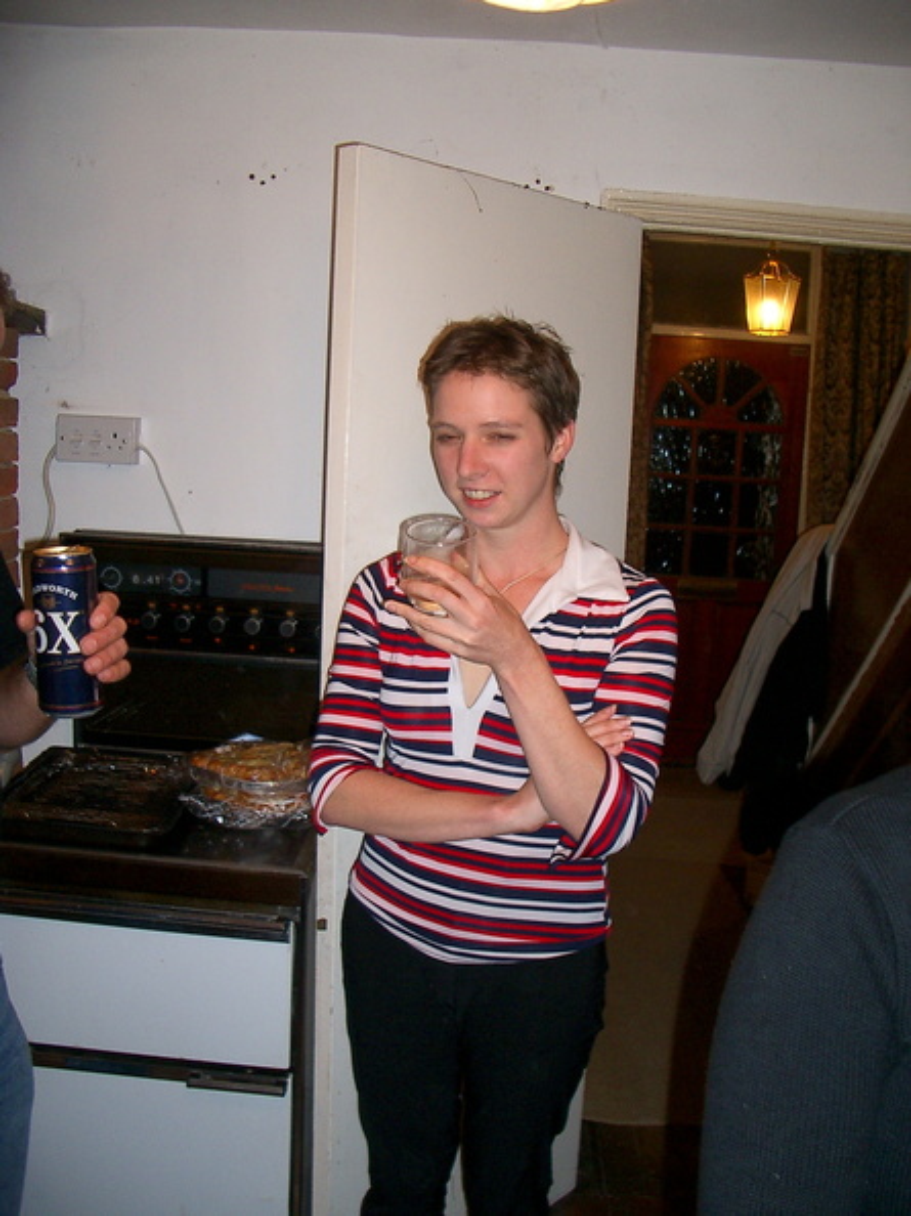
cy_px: 608
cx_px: 456
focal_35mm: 35
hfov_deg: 40.7
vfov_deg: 52.6
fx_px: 1229
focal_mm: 5.8
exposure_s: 1/40
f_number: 2.6
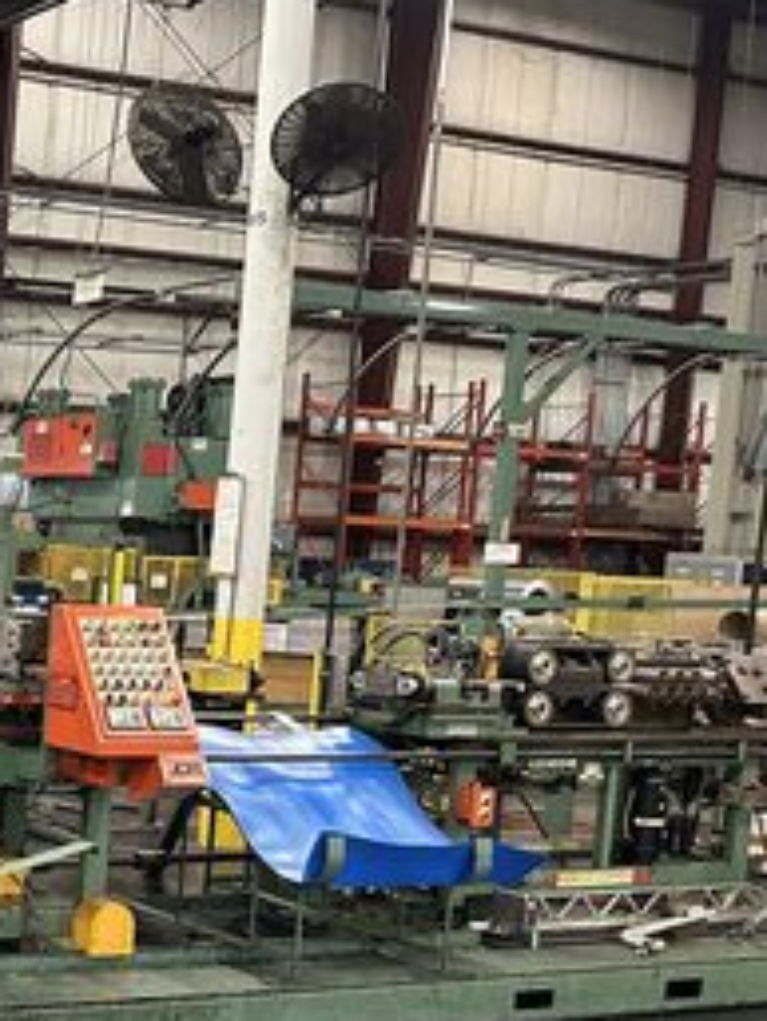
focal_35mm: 56
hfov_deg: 21.8
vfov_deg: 34.0
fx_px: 1653
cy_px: 687
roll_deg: -3.3
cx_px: -382
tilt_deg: -6.0
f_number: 1.78
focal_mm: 6.86
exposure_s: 1/60
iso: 500
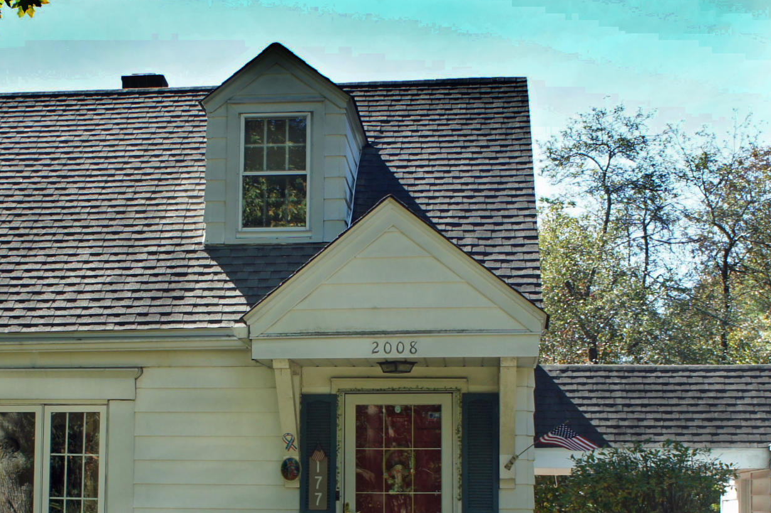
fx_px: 1413
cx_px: 334
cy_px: 387
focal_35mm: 66
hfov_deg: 30.5
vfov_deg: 20.4
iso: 200
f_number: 5.6
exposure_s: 1/80
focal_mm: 18
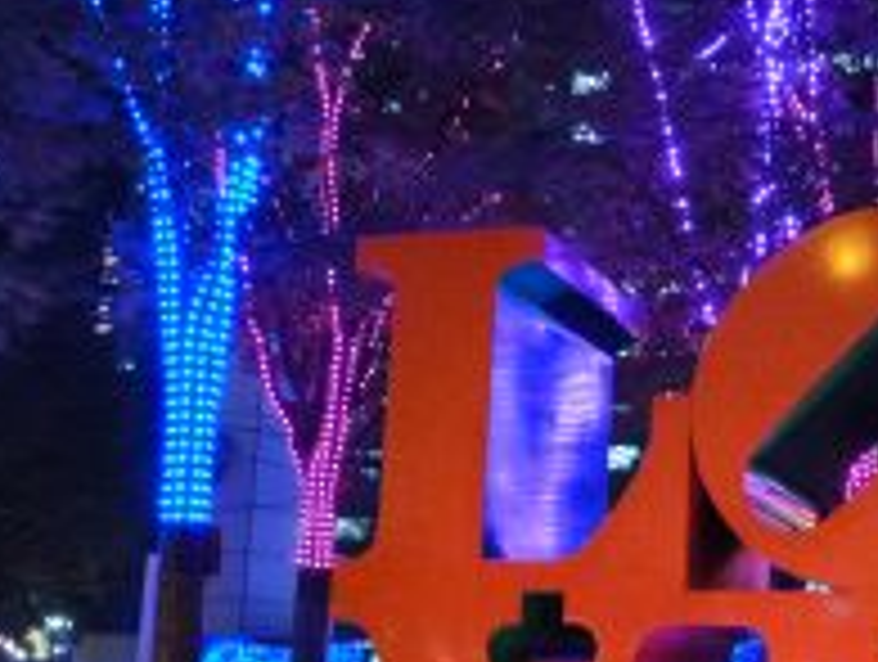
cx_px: 761
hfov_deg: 33.4
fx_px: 1398
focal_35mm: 55
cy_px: 401
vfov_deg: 26.6
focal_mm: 4.9
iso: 1000
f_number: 3.3
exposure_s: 1/8
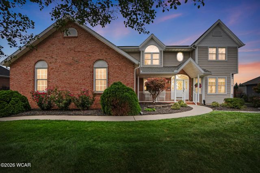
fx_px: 130
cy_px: 86
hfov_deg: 90.0
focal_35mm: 18
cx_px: 130
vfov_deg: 67.4
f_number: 4
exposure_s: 1/500
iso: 100
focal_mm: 12
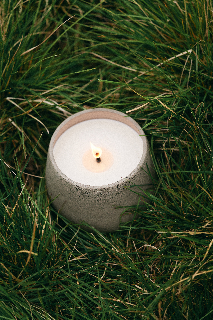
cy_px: 160
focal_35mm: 90
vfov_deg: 22.6
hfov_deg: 15.2
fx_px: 798
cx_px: 106
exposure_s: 1/800
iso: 200
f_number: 2.5
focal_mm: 90
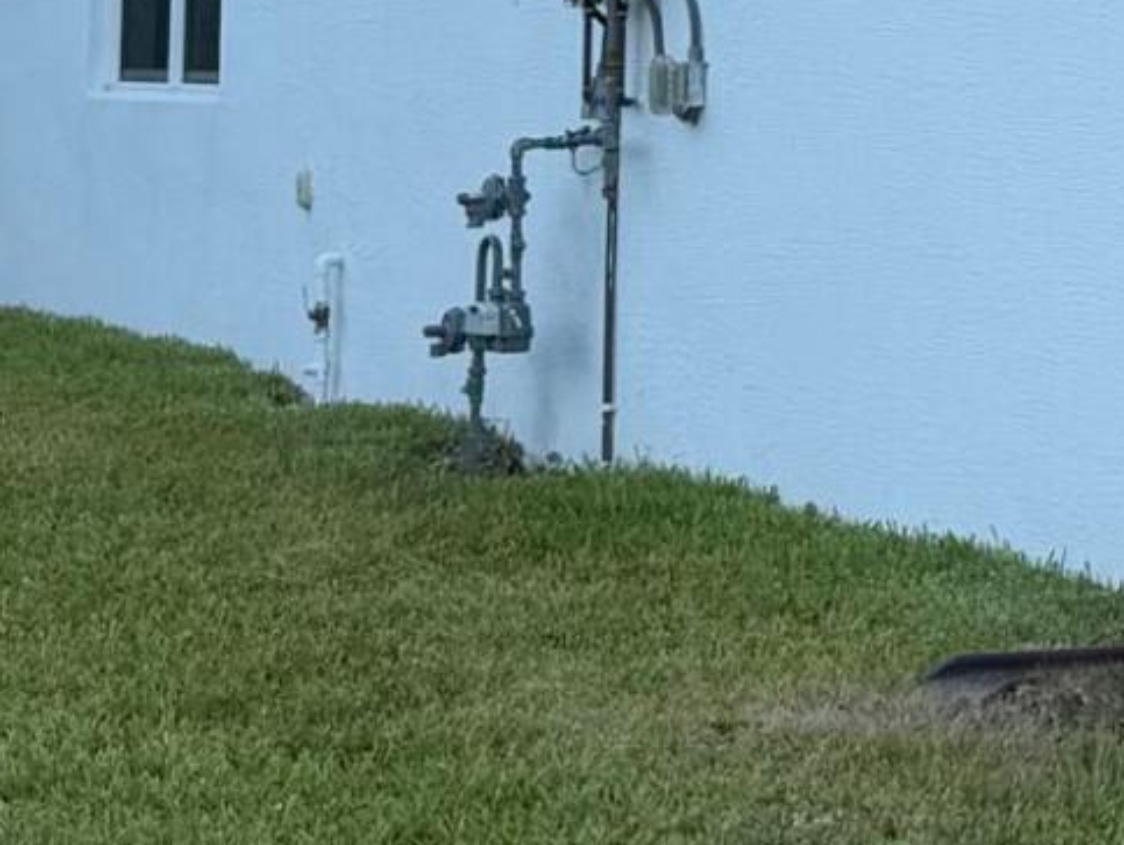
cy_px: -426
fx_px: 4647
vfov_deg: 10.1
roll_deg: -0.2
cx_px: 1841
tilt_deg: +4.8
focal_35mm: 143
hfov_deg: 12.8
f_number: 1.78
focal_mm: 6.76
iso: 80
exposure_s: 1/555
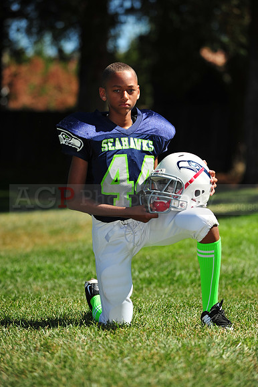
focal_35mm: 175
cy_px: 194
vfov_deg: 11.8
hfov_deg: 7.8
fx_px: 1883
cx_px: 129
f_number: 4.5
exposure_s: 1/3200
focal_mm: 175
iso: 400
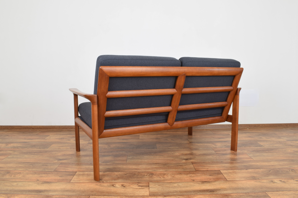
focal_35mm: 27
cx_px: 149
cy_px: 99
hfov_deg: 67.4
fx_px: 223
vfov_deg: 47.9
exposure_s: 3
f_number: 22
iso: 100
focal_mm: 18
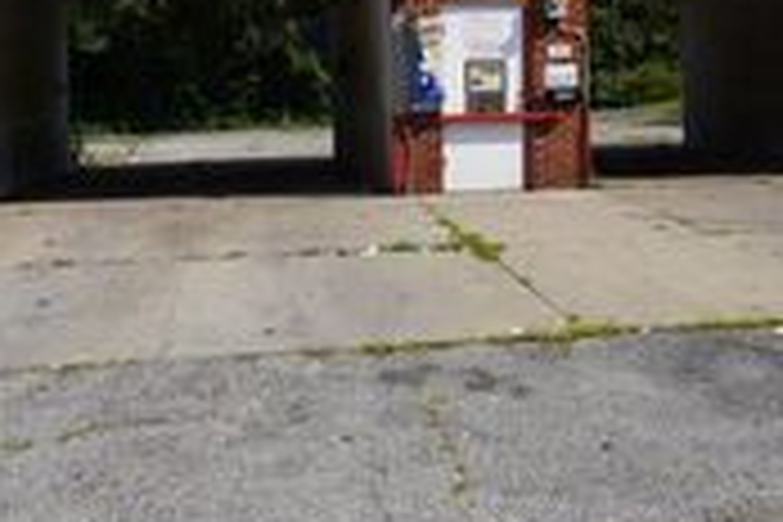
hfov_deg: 41.6
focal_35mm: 47
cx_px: 400
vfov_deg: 28.2
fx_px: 1032
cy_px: 178
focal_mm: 11
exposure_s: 1/800
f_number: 5
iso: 100
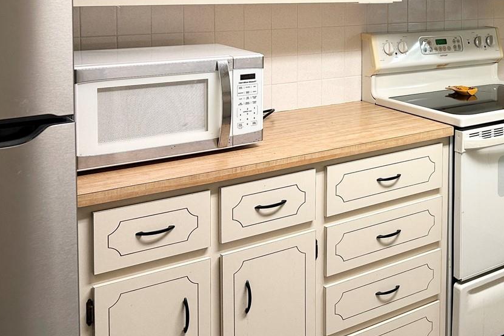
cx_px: 456
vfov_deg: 26.9
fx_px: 672
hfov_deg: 38.2
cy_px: 22
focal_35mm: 48
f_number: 1.78
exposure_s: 1/60
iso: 125
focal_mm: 6.86
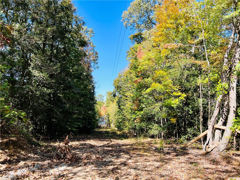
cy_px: 90
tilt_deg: +5.5
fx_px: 180
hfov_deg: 67.3
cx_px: 120
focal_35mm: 26
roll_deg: -1.4
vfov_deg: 53.1
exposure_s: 1/1159
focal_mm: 5.7
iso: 50
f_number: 1.5
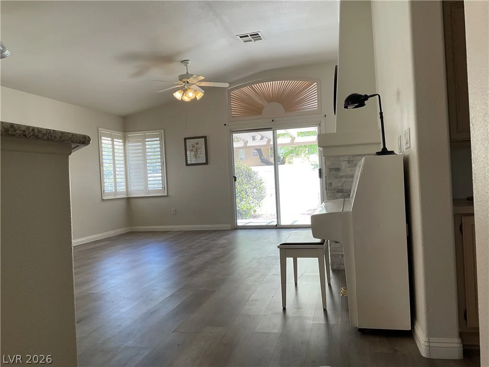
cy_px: 184
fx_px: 410
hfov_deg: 61.7
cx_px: 244
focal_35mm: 29
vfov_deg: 48.2
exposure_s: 1/120
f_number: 1.8
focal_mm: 3
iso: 32
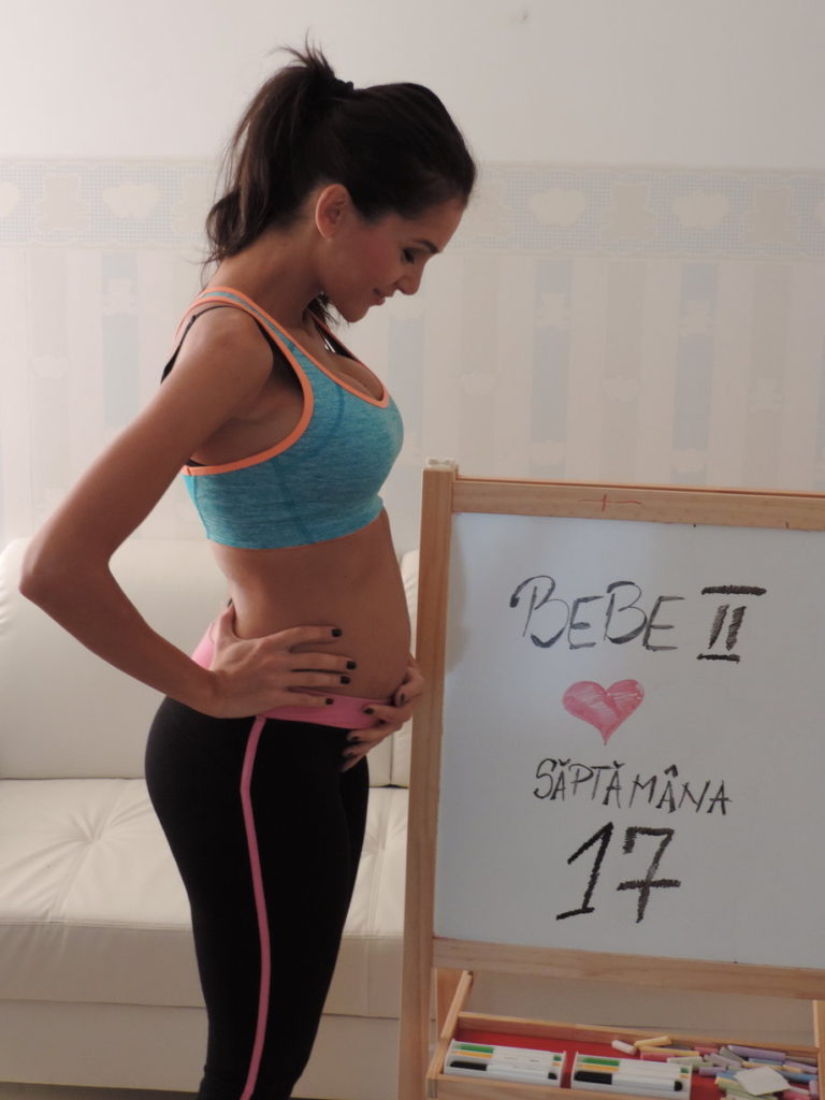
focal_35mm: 55
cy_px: 550
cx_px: 412
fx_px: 1748
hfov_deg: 26.6
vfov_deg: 34.9
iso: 500
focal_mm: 9.8
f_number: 3.7
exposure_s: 1/15
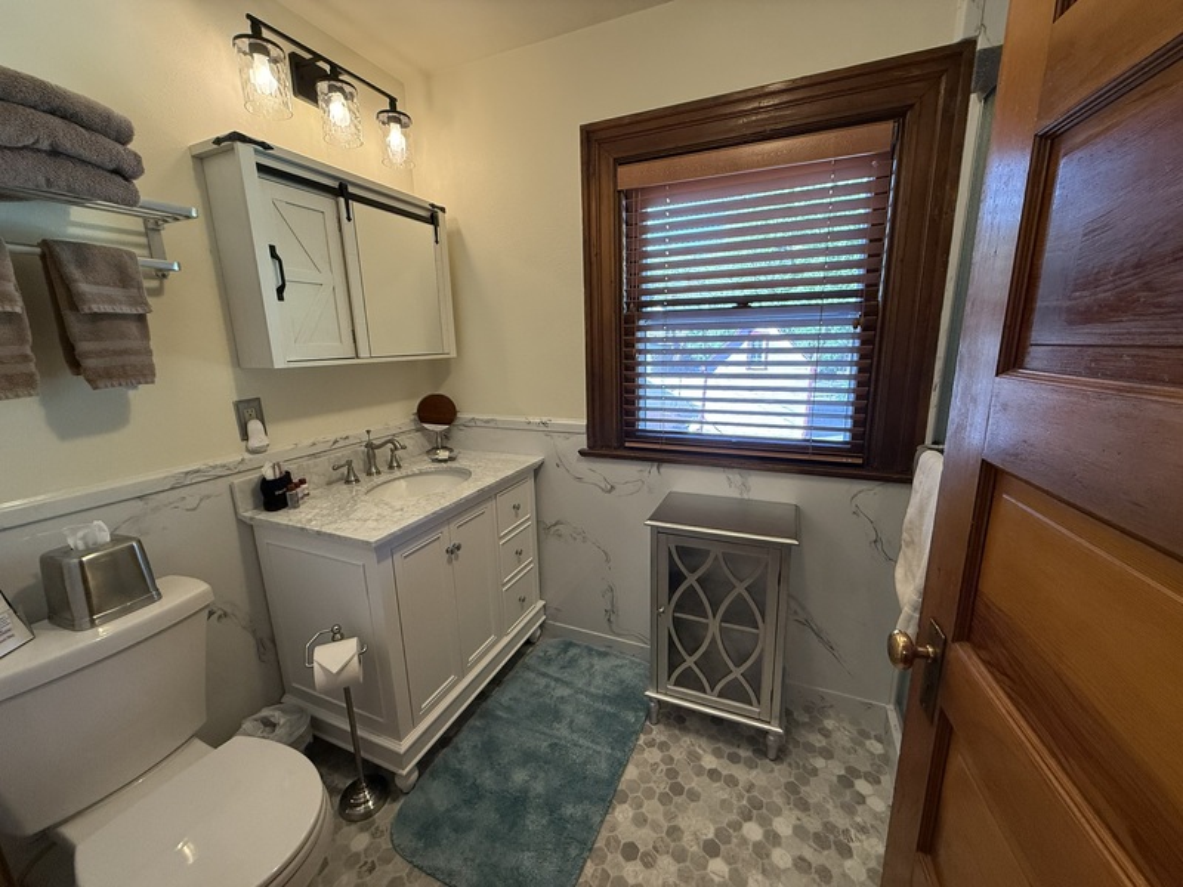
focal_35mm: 14
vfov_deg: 85.7
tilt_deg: -12.2
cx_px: 592
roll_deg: +1.3
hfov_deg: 102.1
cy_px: 444
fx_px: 478
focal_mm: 2.22
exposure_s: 1/120
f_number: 2.2
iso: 250
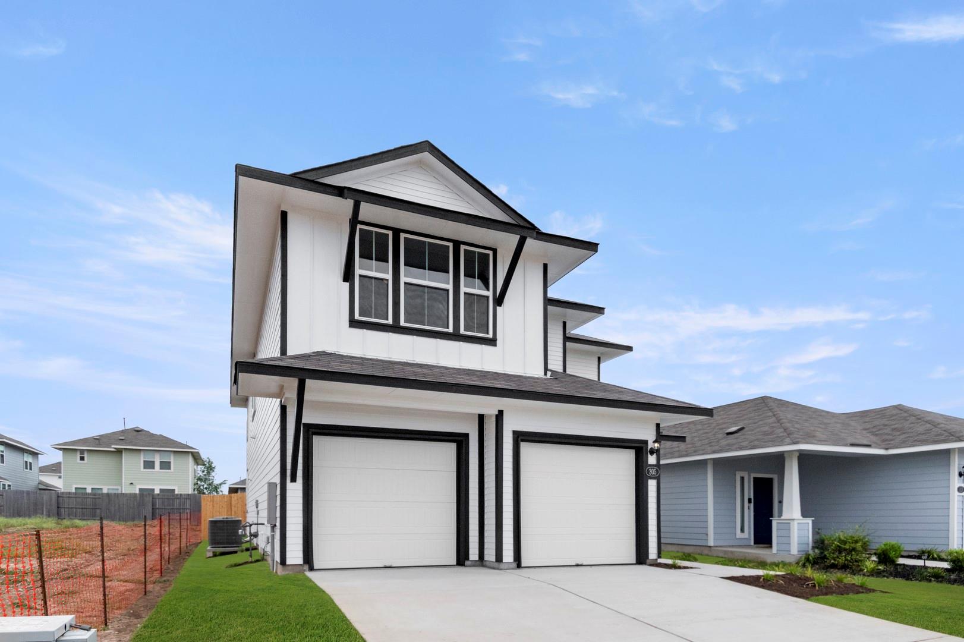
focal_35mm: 36
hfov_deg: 53.2
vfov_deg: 36.8
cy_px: 321
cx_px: 482
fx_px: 964
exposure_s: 1/1600
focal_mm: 24
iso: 400
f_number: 8
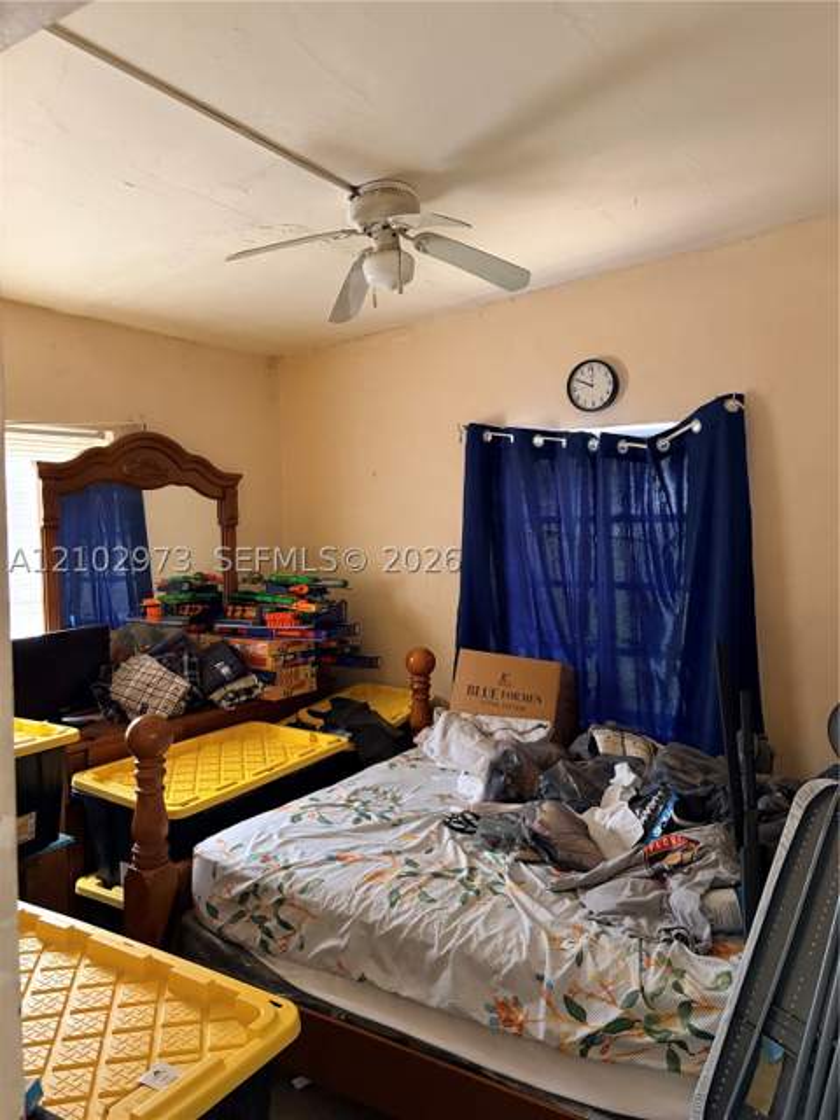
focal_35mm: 26
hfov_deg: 53.1
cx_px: 420
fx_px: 841
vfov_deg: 67.3
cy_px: 560
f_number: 1.6
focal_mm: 5.96
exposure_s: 1/26
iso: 640
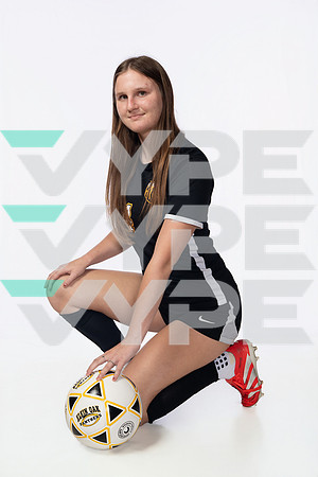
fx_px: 609
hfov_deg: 29.2
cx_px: 159
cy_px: 238
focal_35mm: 46
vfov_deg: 42.7
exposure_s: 1/250
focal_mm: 46
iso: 640
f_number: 6.3
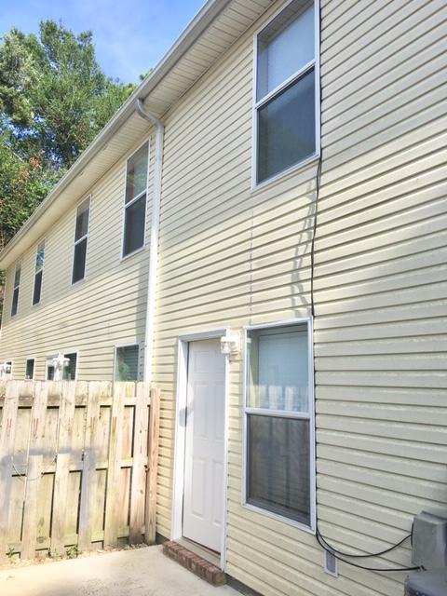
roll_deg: -2.3
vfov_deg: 61.7
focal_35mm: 29
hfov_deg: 48.2
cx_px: 224
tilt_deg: +11.6
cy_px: 298
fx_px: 499
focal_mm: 4.15
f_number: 2.2
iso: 25
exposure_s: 1/950
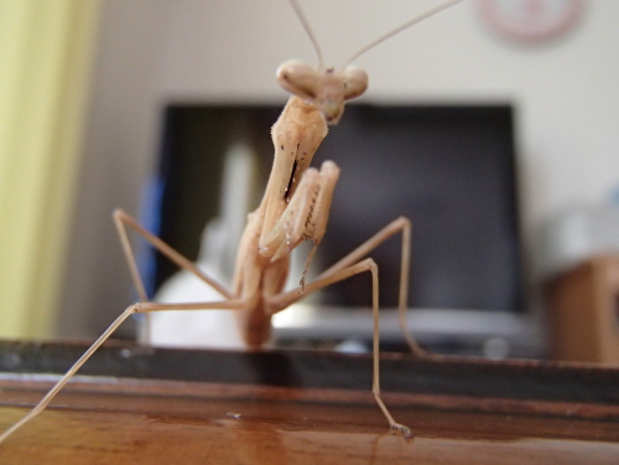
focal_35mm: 37
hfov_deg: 50.1
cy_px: 232
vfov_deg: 38.7
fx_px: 662
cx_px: 310
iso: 800
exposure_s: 1/125
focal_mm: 6.64
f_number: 4.7
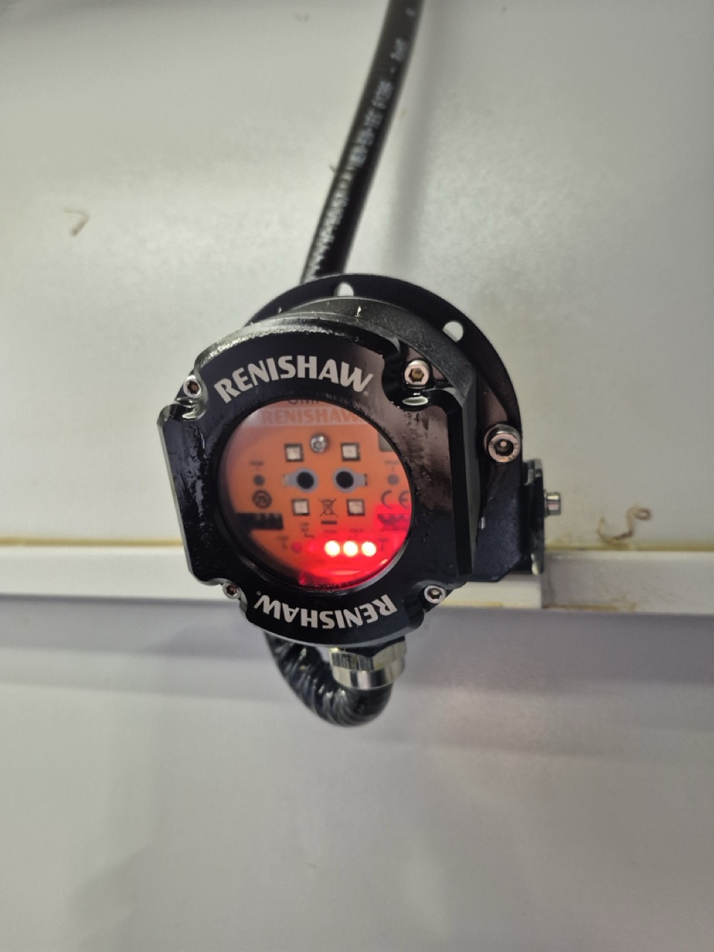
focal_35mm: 23
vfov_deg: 73.9
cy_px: 476
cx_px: 357
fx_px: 633
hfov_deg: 58.9
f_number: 1.8
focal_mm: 5.4
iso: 500
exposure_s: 1/120
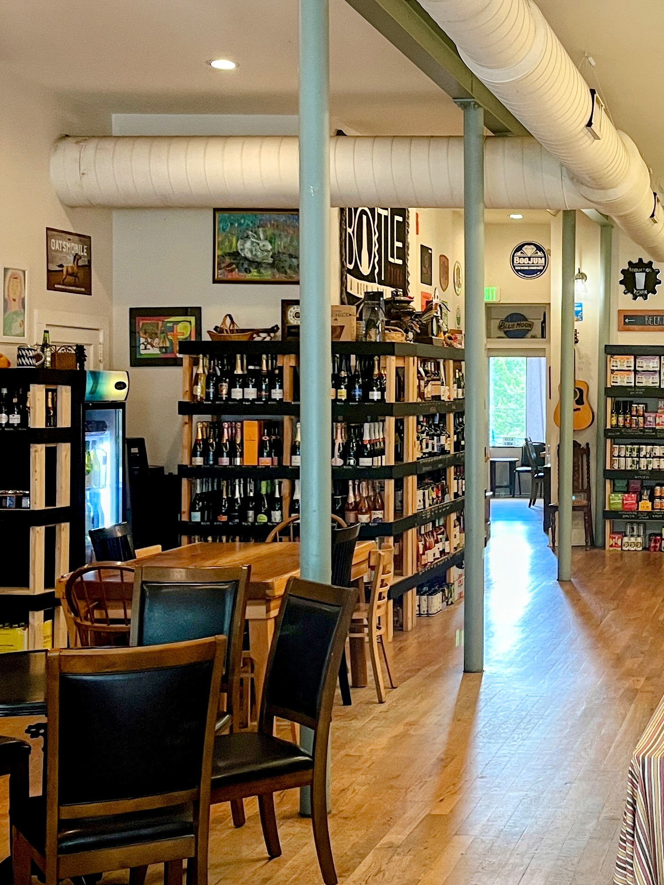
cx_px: 671
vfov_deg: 34.9
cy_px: 379
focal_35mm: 55
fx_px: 1406
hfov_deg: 25.2
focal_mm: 5.1
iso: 80
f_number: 1.6
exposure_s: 1/60
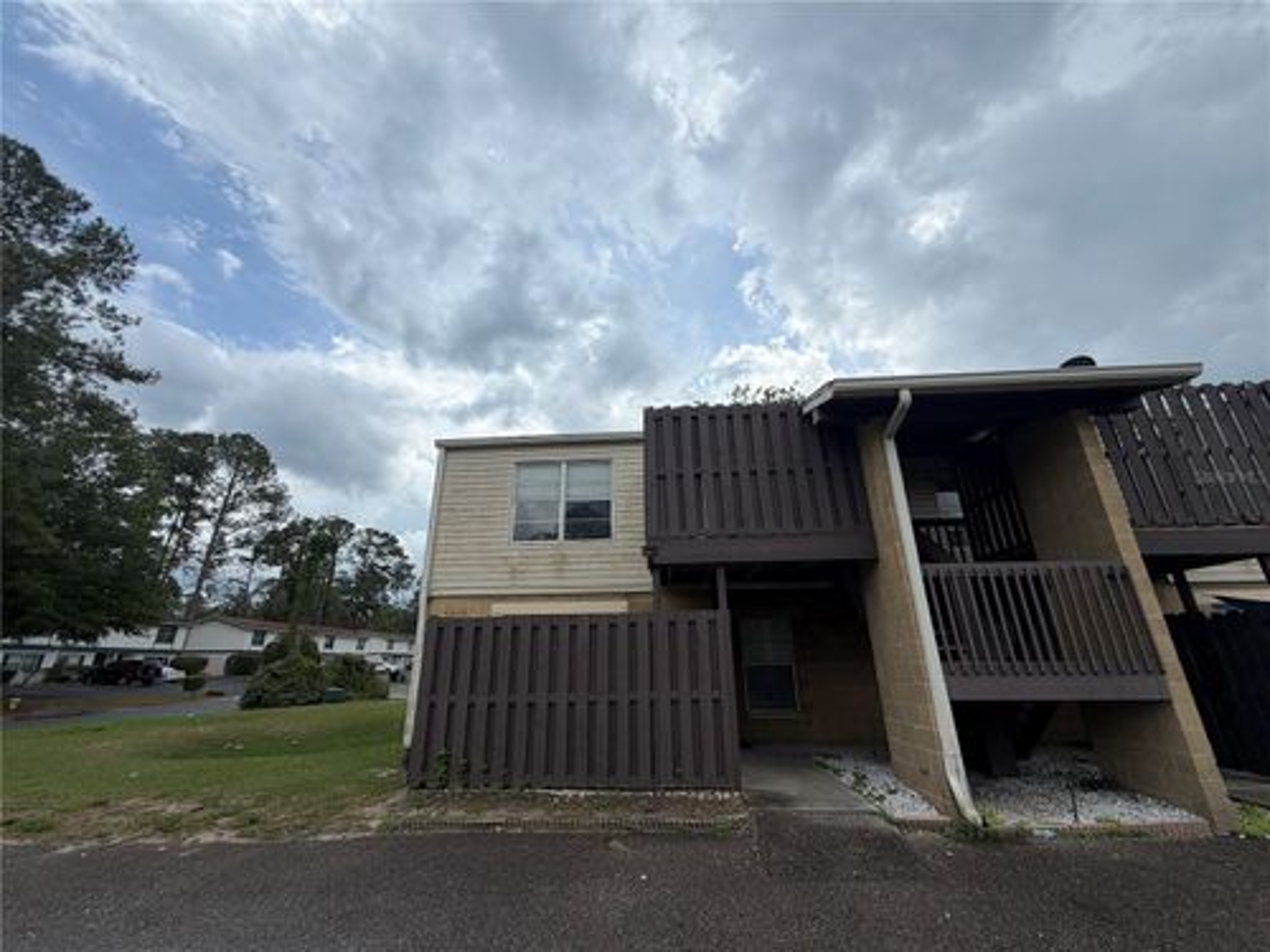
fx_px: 514
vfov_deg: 85.7
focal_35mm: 14
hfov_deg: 102.1
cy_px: 476
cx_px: 635
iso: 20
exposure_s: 1/1368
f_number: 2.2
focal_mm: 2.22
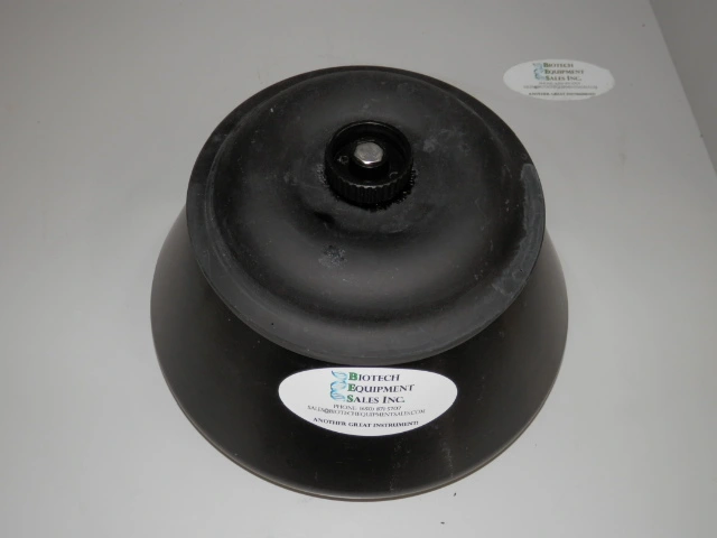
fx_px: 766
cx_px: 358
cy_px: 269
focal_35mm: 37
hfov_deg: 50.1
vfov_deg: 38.7
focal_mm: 6.6
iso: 100
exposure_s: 1/60
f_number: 3.6
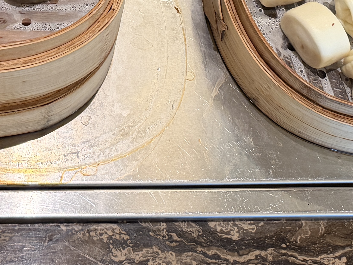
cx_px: -31
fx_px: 846
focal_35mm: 83
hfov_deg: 22.3
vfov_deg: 16.2
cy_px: -141
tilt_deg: -50.4
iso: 320
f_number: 1.78
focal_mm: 6.76
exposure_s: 1/50
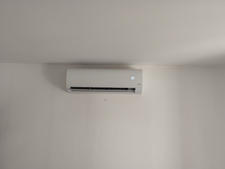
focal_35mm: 29
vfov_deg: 48.2
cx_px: 112
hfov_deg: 61.7
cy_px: 84
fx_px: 188
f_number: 1.8
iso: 160
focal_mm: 4.22
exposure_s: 1/50
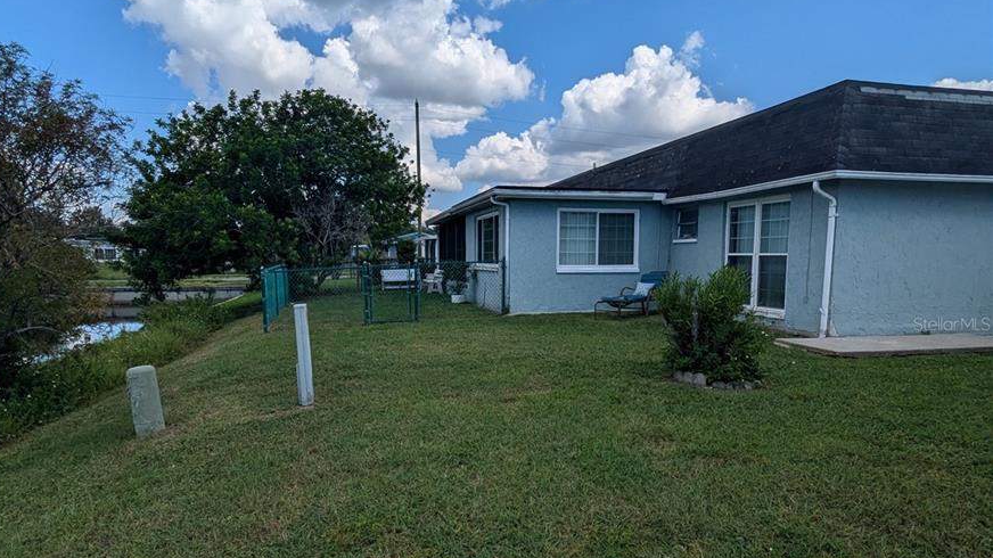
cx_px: 482
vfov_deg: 47.5
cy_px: 323
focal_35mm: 24
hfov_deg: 76.3
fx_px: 632
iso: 47
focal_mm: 2.35
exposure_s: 1/2066
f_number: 2.2
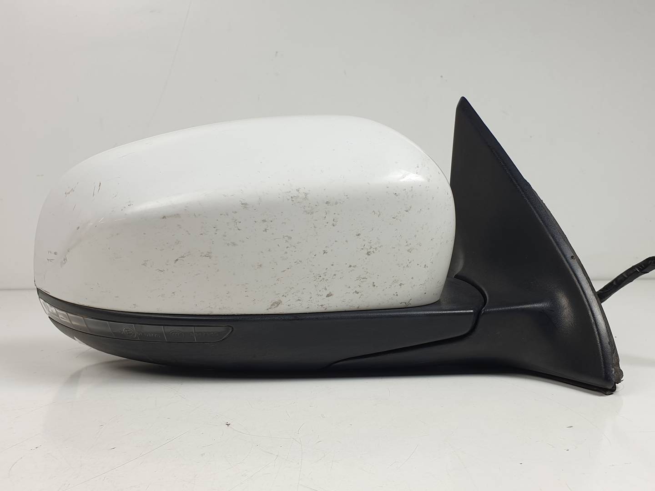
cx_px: 328
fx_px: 492
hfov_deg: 67.3
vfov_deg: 53.1
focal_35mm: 26
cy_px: 246
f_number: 2.4
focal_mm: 4.3
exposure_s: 1/190
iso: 50
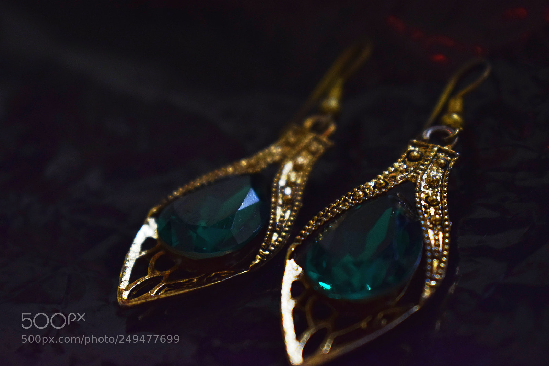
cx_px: 274
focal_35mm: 82
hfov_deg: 24.6
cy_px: 183
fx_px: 1258
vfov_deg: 16.5
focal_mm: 55
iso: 800
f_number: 5.6
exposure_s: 1/30
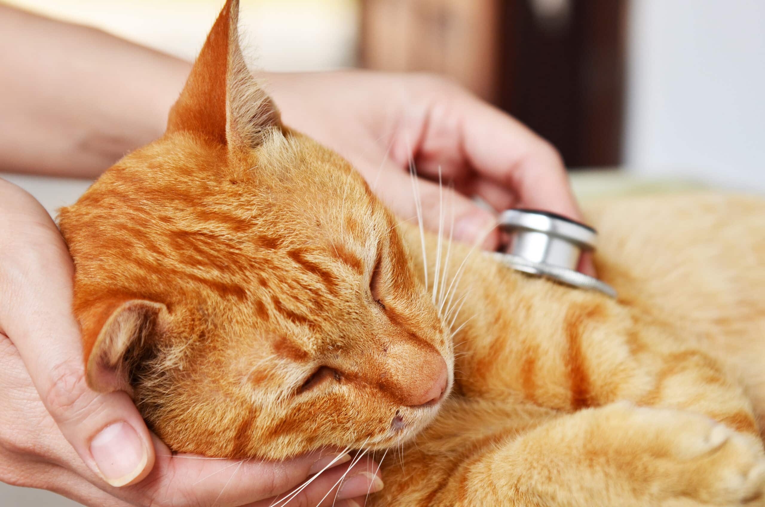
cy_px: 254
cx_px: 382
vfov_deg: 10.7
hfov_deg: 16.1
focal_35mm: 128
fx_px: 2704
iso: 250
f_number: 5
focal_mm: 85
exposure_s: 1/400
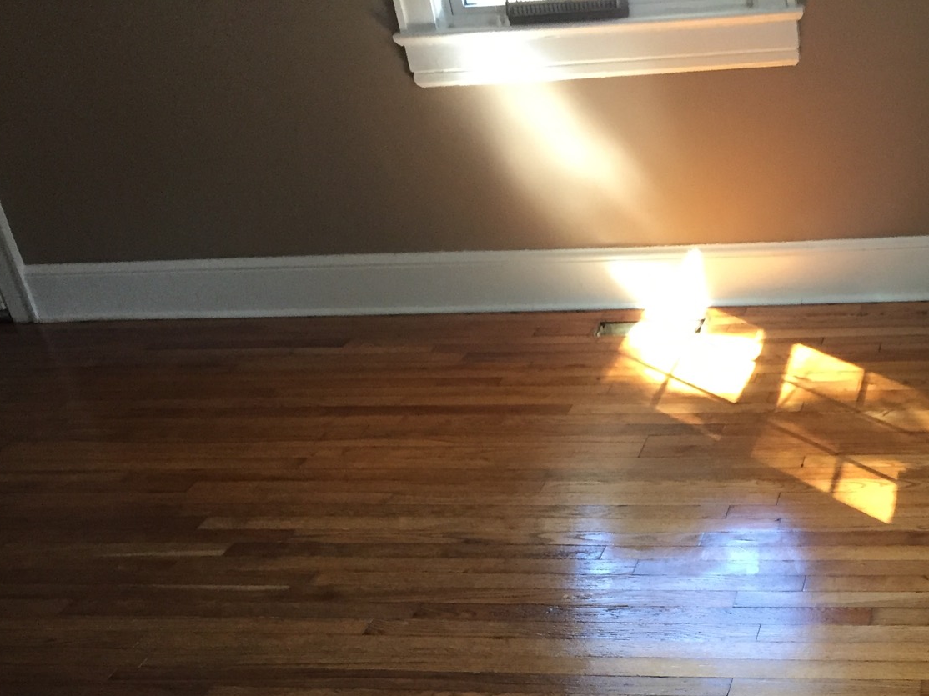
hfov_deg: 36.6
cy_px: 598
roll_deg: +4.6
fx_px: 1342
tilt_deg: -32.5
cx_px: 775
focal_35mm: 50
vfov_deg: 28.2
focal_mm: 4.15
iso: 200
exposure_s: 1/30
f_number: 2.2
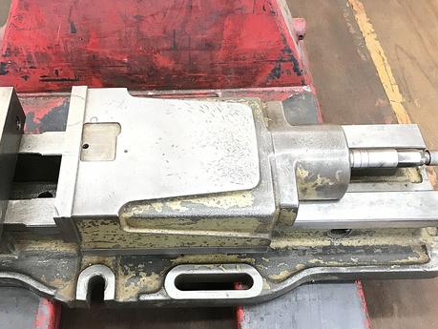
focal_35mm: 39
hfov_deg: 47.6
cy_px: 168
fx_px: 494
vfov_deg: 36.9
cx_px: 177
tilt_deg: -54.8
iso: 50
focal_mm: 3.99
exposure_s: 1/15
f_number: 1.8
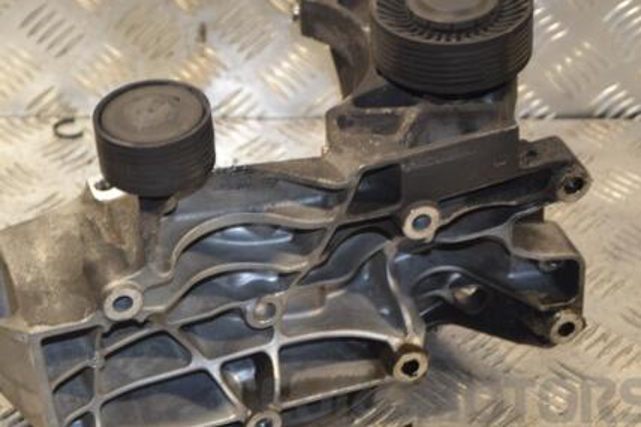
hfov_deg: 21.5
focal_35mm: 95
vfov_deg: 14.4
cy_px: 201
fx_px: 1685
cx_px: 234
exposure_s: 1/60
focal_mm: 45
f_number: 5.3
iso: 450
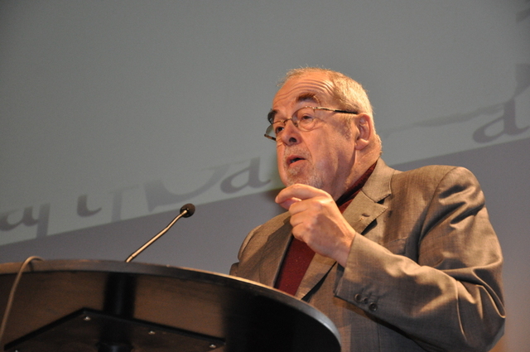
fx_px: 1654
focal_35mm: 112
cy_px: 176
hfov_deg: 18.2
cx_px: 265
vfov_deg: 12.1
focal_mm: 75
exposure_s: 1/125
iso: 1600
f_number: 5.3
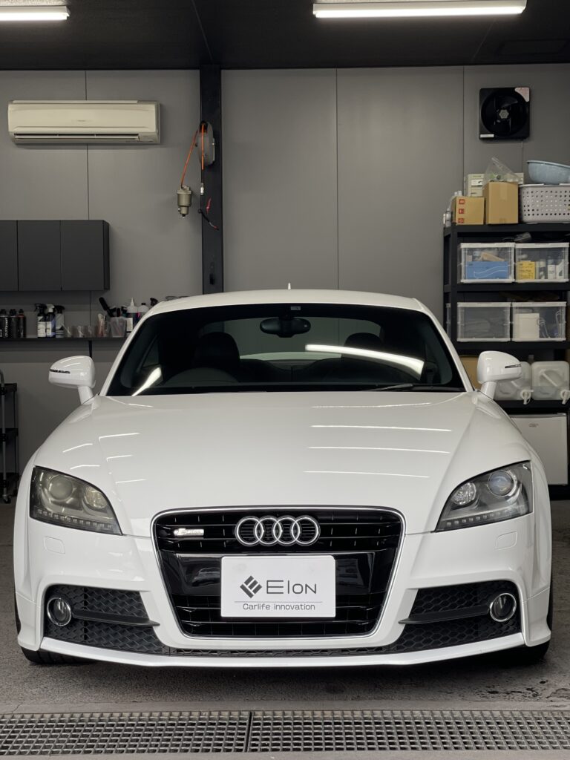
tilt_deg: -0.6
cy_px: 380
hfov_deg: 22.9
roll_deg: +0.8
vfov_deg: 30.3
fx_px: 1405
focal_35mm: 64
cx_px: 285
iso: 25
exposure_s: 1/120
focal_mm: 7.5
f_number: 2.2
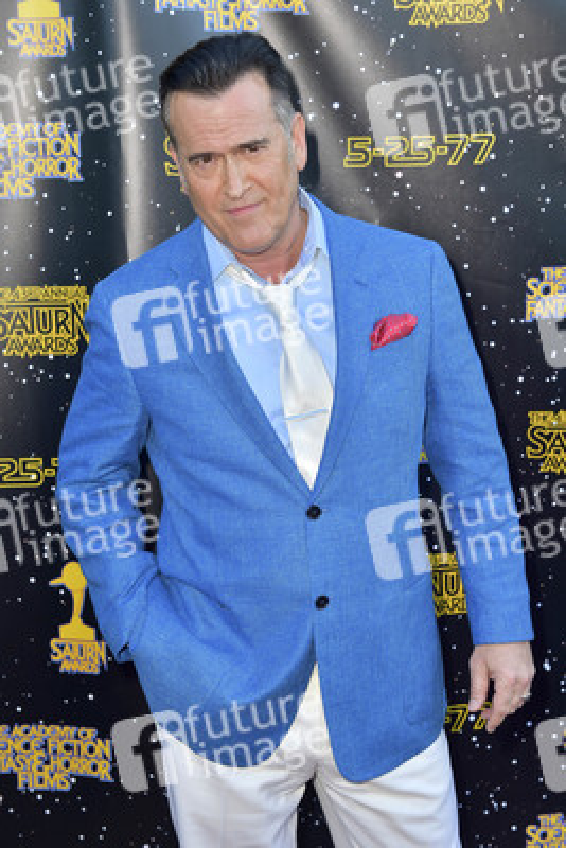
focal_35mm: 56
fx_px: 1319
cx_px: 283
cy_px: 424
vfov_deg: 35.6
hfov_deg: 24.2
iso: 500
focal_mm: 56
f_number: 6.3
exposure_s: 1/320
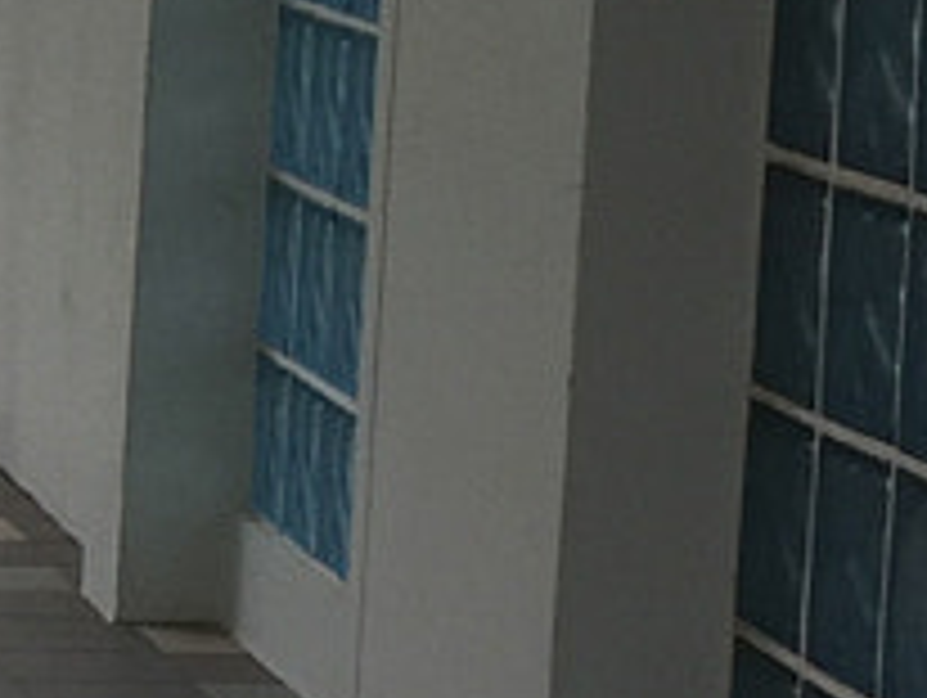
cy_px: 473
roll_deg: -2.4
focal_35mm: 225
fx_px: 6032
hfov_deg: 8.3
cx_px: -936
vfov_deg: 6.6
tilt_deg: -8.5
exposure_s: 1/100
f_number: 2.2
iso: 40
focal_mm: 4.15
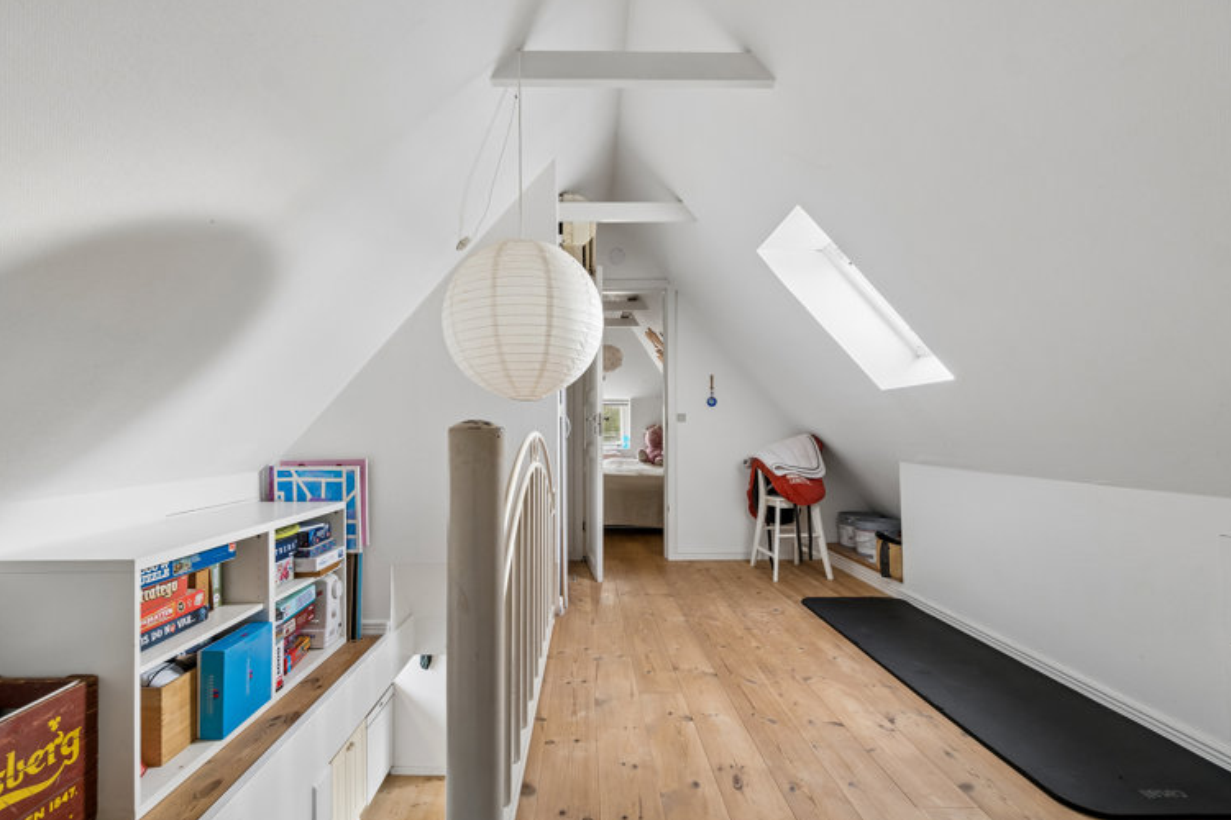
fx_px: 547
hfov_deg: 96.7
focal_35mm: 16
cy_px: 429
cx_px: 599
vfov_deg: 73.7
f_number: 8
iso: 200
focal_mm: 10
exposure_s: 1/13
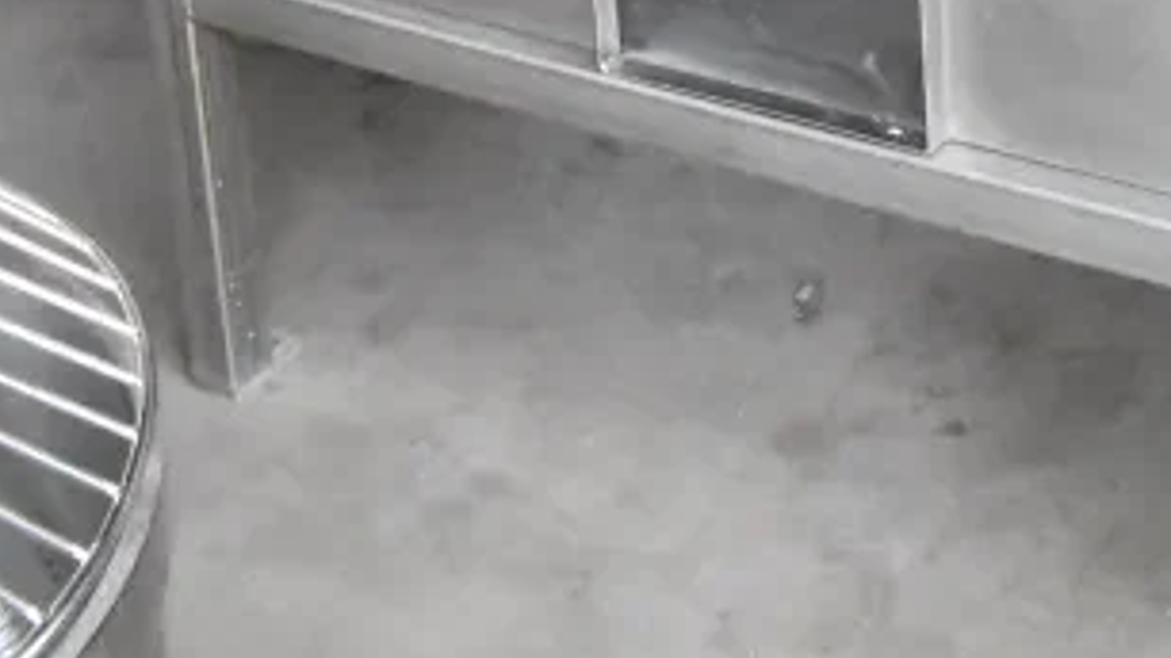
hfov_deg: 22.1
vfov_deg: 11.4
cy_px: -710
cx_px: 1056
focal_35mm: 94
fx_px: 2918
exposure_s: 1/400
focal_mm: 20
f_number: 10
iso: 6400
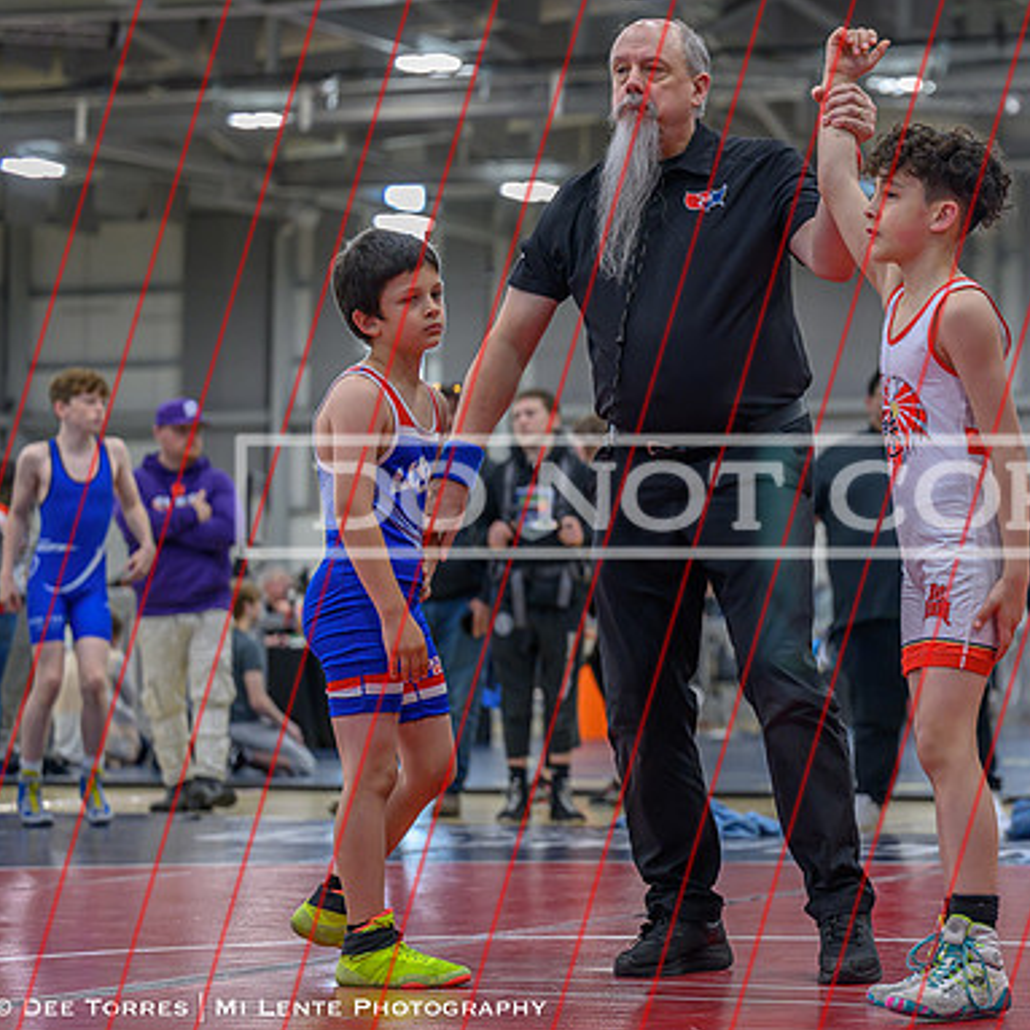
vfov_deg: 15.4
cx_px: 927
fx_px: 3804
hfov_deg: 15.2
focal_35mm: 113
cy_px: 432
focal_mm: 70
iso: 1400
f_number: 2.8
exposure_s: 1/640
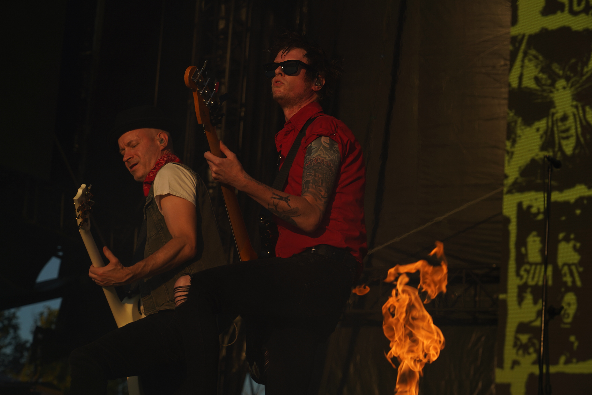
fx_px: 1727
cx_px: 296
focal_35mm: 105
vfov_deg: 13.0
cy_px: 198
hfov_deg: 19.5
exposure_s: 1/500
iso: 100
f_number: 8
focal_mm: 105
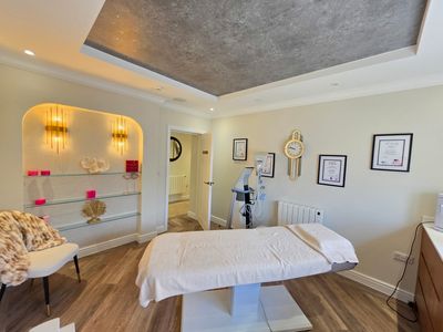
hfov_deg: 106.2
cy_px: 166
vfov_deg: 89.9
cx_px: 222
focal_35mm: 13
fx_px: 166
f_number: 1.9
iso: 125
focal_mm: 2.2
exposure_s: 1/100
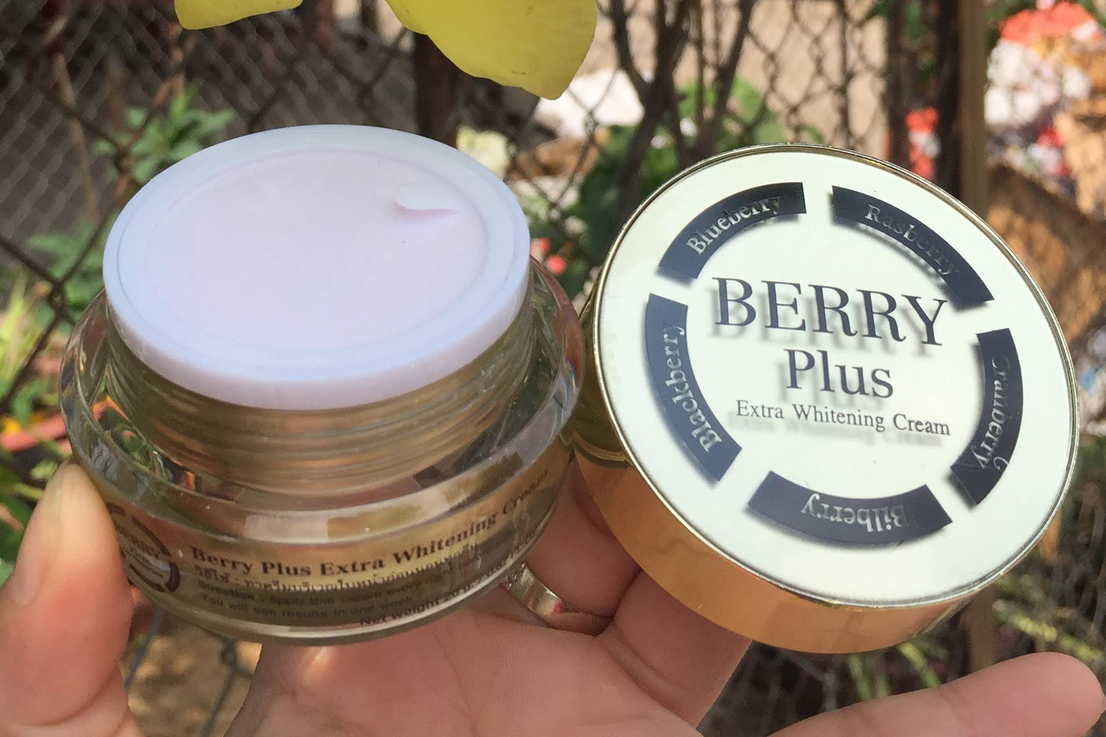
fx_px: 1597
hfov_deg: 38.1
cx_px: 448
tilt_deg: -3.8
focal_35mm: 52
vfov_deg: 25.0
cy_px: 32
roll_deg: +2.0
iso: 32
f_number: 2.2
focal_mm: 4.15
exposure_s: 1/2198
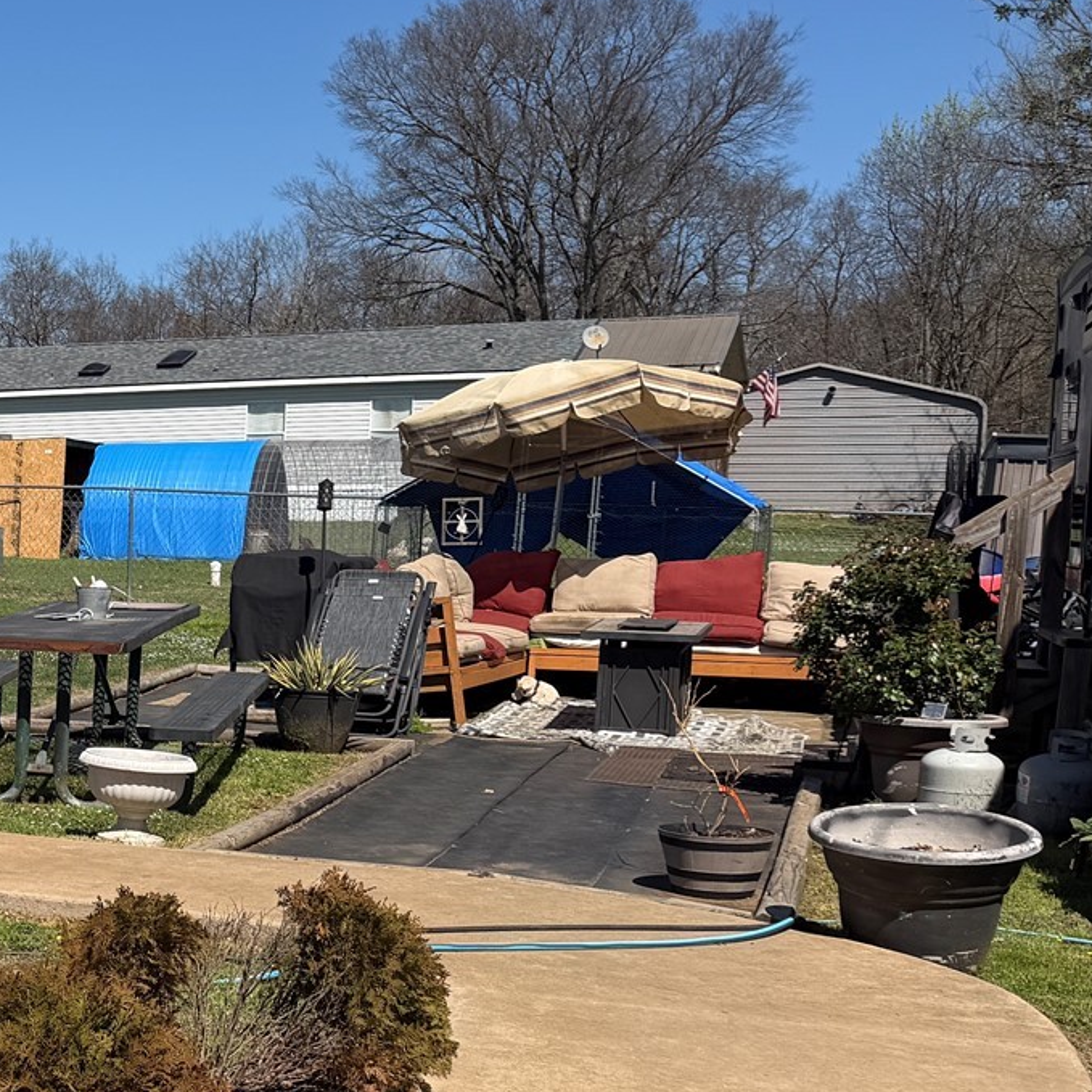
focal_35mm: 60
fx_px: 2141
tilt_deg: -6.5
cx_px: -346
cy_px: 774
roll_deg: +0.2
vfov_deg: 28.3
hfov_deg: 24.7
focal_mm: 6.76
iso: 80
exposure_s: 1/6711
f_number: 1.78
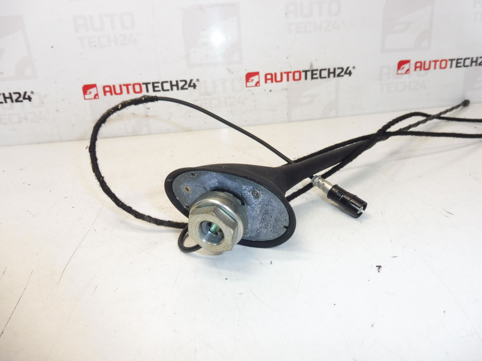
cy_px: 180
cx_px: 241
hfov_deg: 71.6
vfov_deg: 56.8
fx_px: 334
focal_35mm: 24
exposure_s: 1/60
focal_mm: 4.3
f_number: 3.5
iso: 200
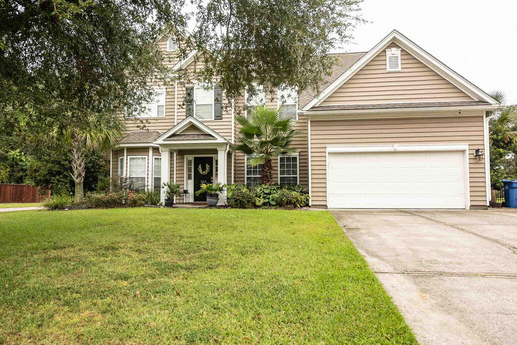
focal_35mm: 24
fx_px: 345
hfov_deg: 73.7
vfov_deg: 53.2
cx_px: 258
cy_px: 172
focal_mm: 24
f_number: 5.6
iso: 100
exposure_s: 1/250
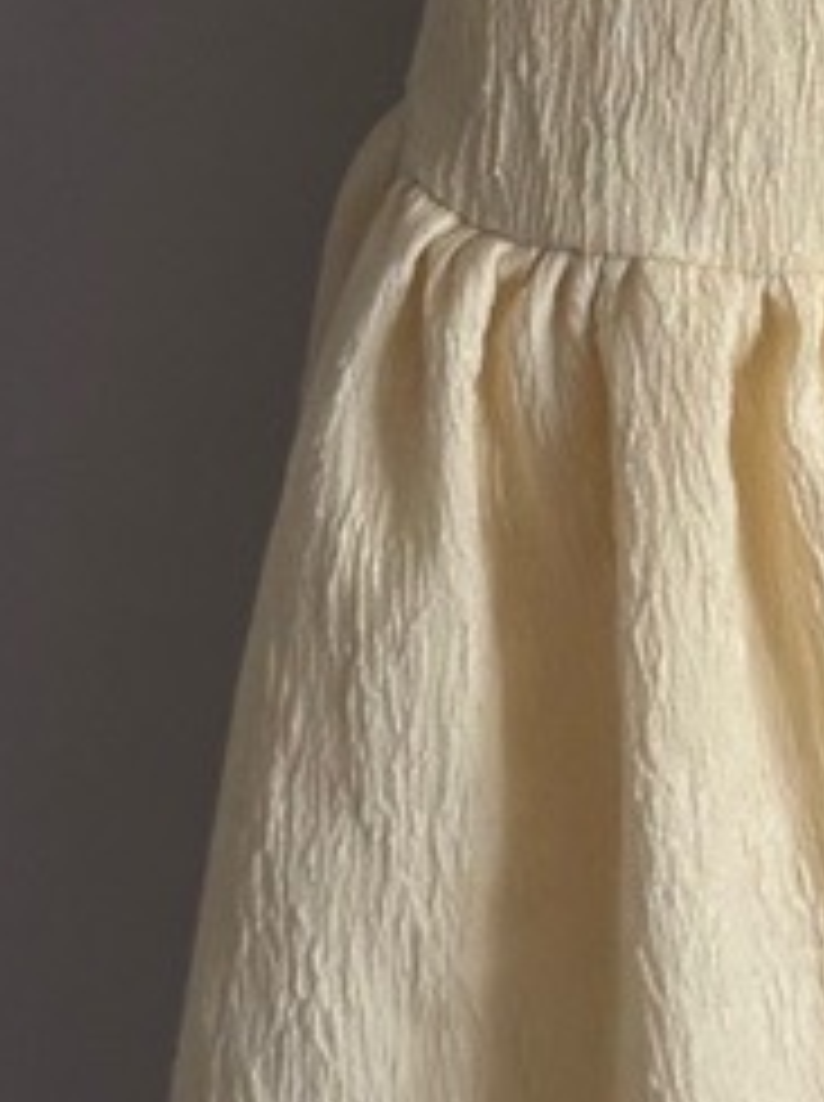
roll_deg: -2.1
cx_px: 1634
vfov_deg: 11.9
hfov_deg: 8.9
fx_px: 4996
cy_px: -625
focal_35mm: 157
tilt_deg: -15.4
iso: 250
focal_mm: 6.76
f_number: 1.78
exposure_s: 1/60
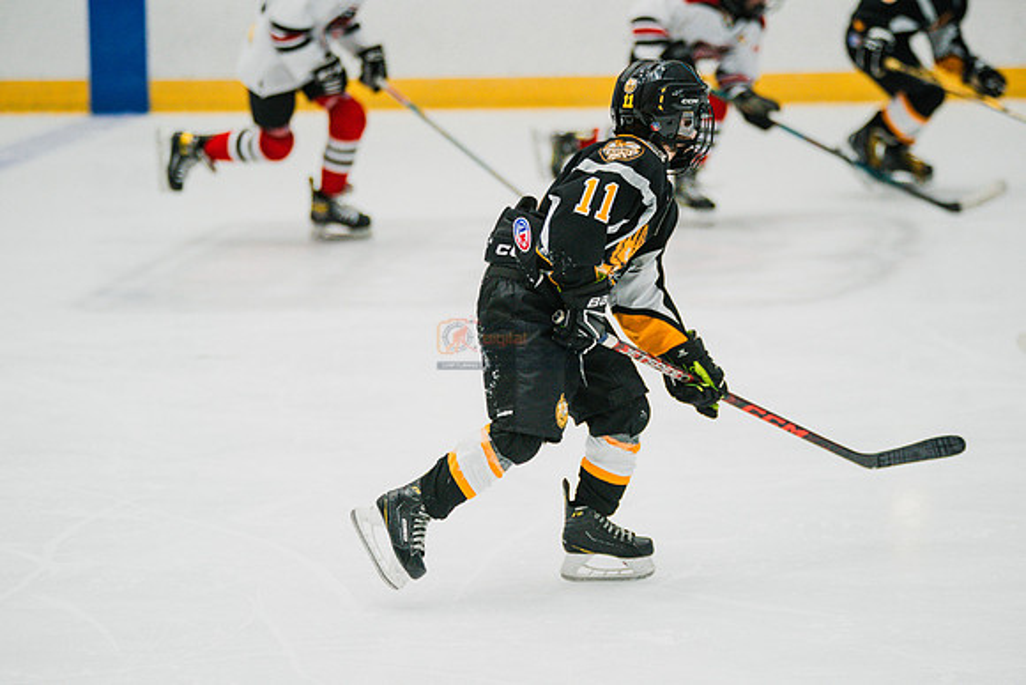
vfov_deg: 7.4
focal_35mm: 186
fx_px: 5302
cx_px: 513
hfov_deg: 11.1
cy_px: 342
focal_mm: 186
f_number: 3.2
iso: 3200
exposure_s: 1/1600
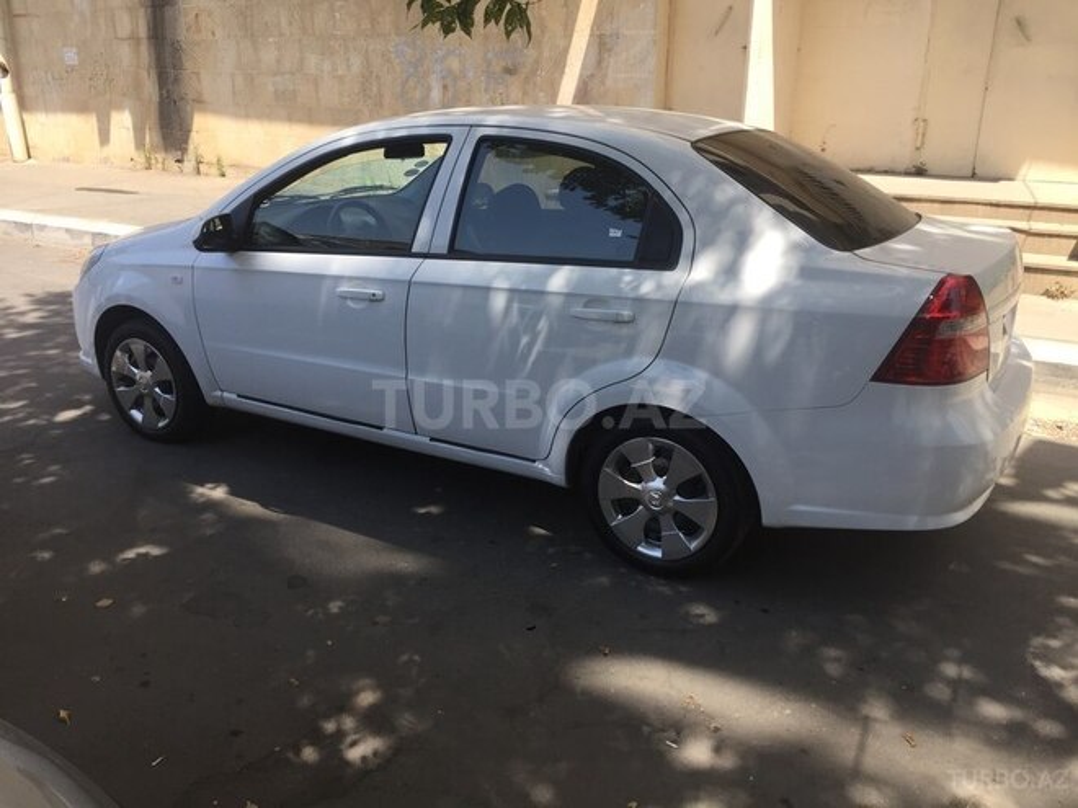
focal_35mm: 29
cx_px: 539
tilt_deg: -20.2
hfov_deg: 61.7
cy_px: 404
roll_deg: -0.5
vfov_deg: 48.2
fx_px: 903
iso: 32
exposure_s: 1/760
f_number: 2.2
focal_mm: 4.15
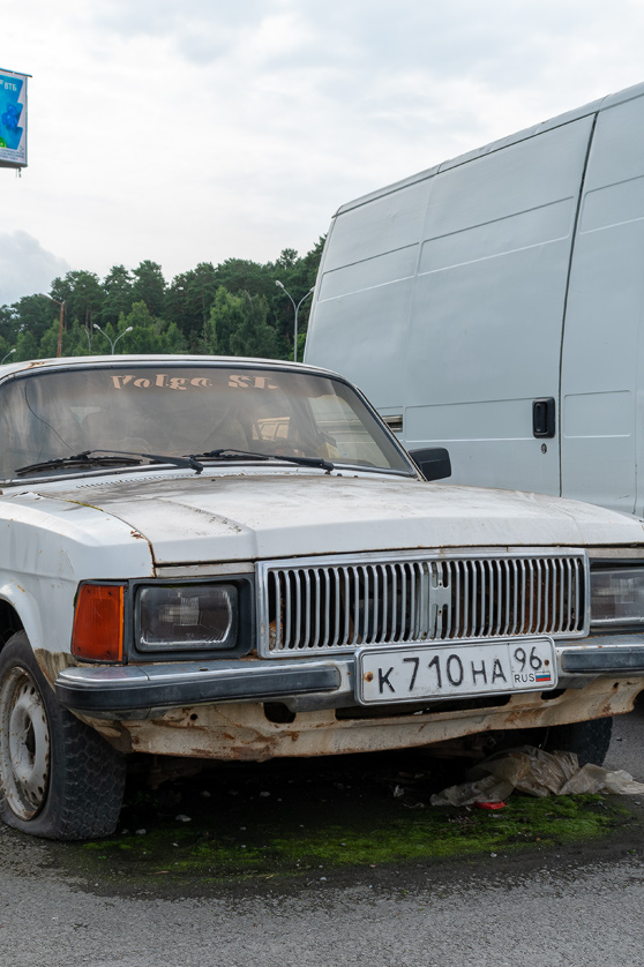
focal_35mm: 55
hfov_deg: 24.6
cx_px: 290
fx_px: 1477
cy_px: 477
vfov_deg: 36.3
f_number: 8
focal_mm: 24
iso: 110
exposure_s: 1/250
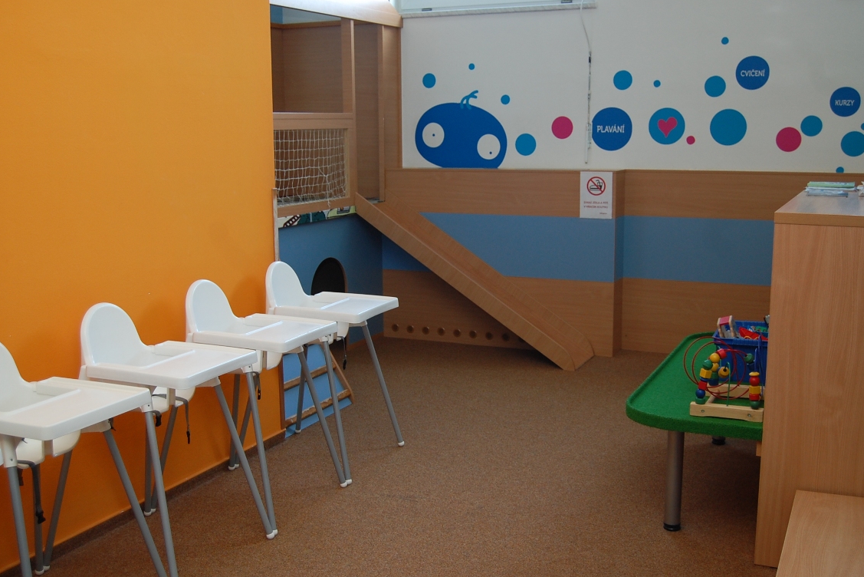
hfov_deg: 48.4
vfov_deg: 33.4
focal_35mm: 40
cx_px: 440
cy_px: 289
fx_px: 960
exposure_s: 1/60
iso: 400
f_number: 4
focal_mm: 26
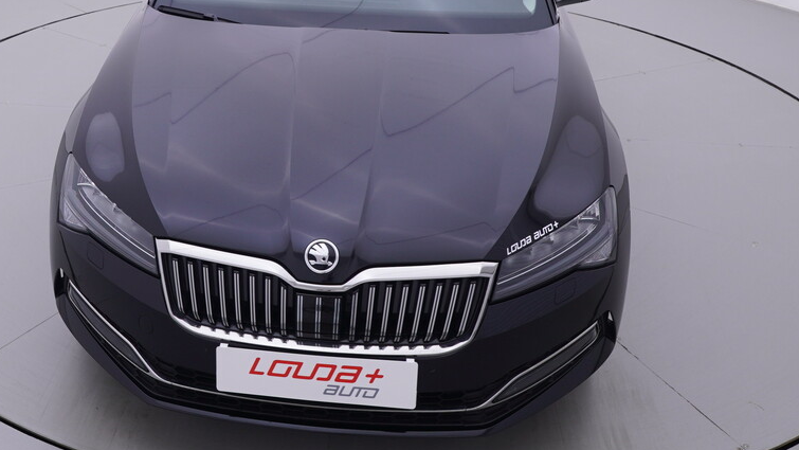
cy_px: 40
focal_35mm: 45
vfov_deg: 25.7
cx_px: 273
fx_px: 954
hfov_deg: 44.9
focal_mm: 15
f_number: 5
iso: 200
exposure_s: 1/80
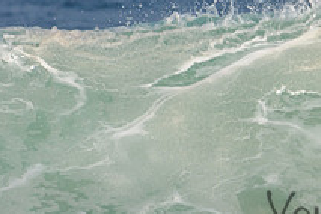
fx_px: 14872
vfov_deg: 0.8
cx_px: 518
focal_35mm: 1668
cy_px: 188
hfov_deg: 1.2
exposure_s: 1/2000
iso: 180
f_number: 5.6
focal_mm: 500
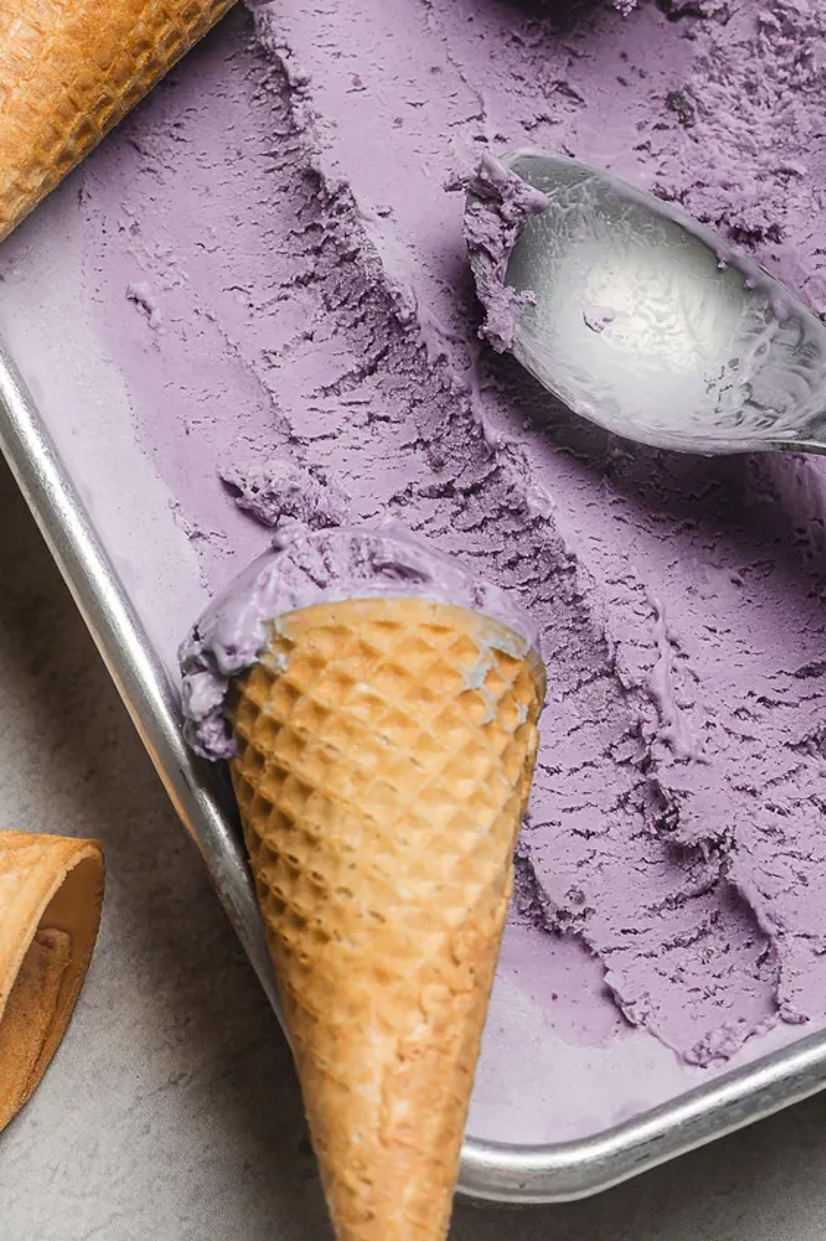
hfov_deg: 7.2
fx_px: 6581
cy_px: 278
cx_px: 464
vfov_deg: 10.7
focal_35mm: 191
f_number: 11
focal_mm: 105
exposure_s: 1/160
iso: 100
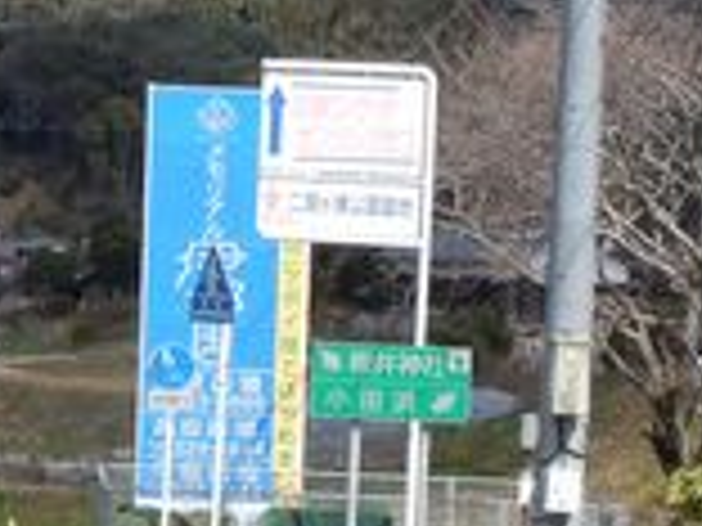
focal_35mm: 223
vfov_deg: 6.7
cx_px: 292
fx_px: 4522
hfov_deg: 8.9
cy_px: 445
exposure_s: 1/400
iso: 100
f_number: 5.3
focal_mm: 15.6
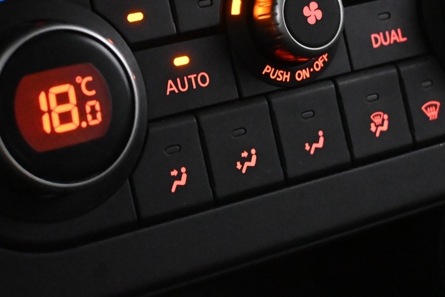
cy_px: 46
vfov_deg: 12.2
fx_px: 1385
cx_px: 239
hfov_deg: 18.2
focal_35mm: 112
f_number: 5.3
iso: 9000
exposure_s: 1/60
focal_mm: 35
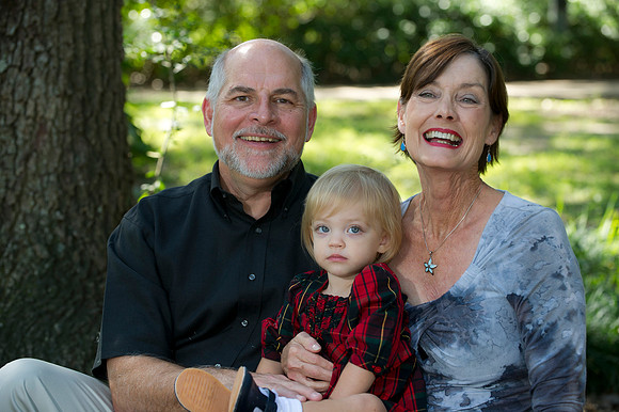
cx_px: 310
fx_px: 1890
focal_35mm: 110
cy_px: 206
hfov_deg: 18.6
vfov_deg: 12.4
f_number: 4
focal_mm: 110
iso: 250
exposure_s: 1/80
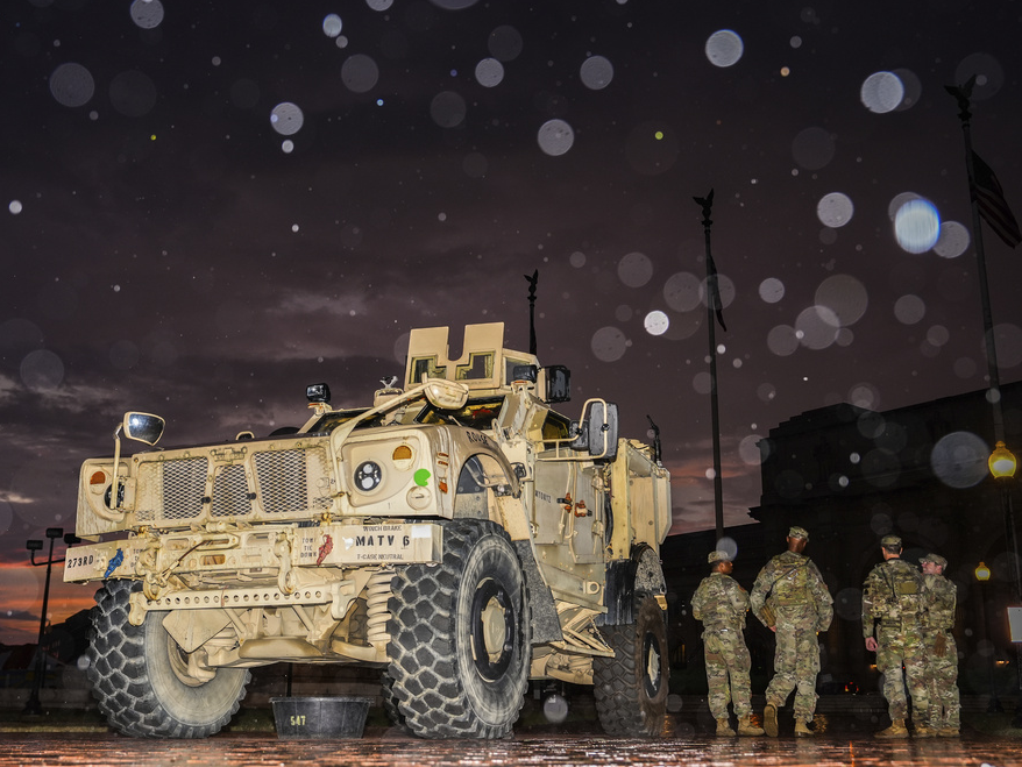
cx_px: 528
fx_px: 1093
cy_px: 373
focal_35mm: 37
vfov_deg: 38.7
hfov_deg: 50.1
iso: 500
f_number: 4
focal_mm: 33
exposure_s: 1/250
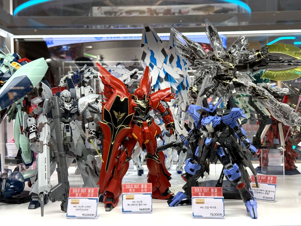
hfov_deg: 39.7
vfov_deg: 30.3
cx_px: 150
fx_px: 417
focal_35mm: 48
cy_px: 113
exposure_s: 1/175
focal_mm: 6.76
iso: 100
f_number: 1.78
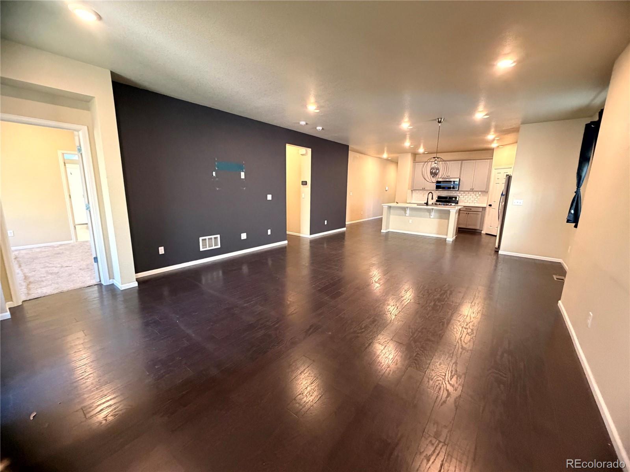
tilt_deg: -9.9
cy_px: 236
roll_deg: +0.1
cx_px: 315
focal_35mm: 14
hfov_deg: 102.1
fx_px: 255
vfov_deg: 85.7
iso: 500
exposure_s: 1/60
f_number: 2.2
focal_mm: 2.22
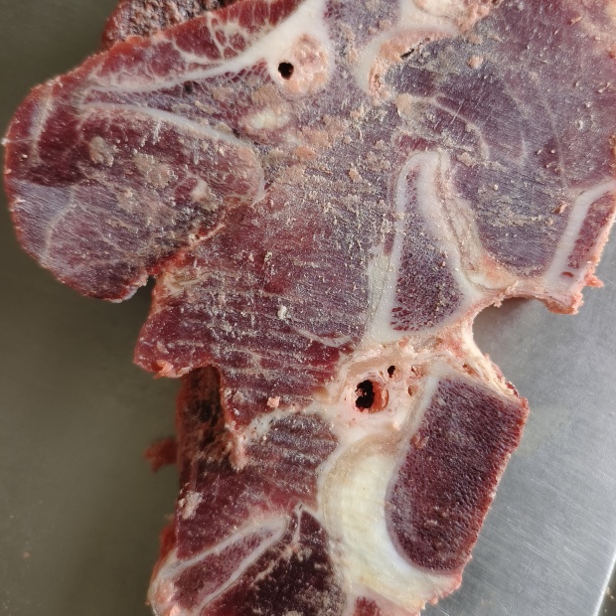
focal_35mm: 35
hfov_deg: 47.2
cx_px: 321
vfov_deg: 47.1
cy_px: 276
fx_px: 705
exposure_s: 1/100
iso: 531
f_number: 1.75
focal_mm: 5.5
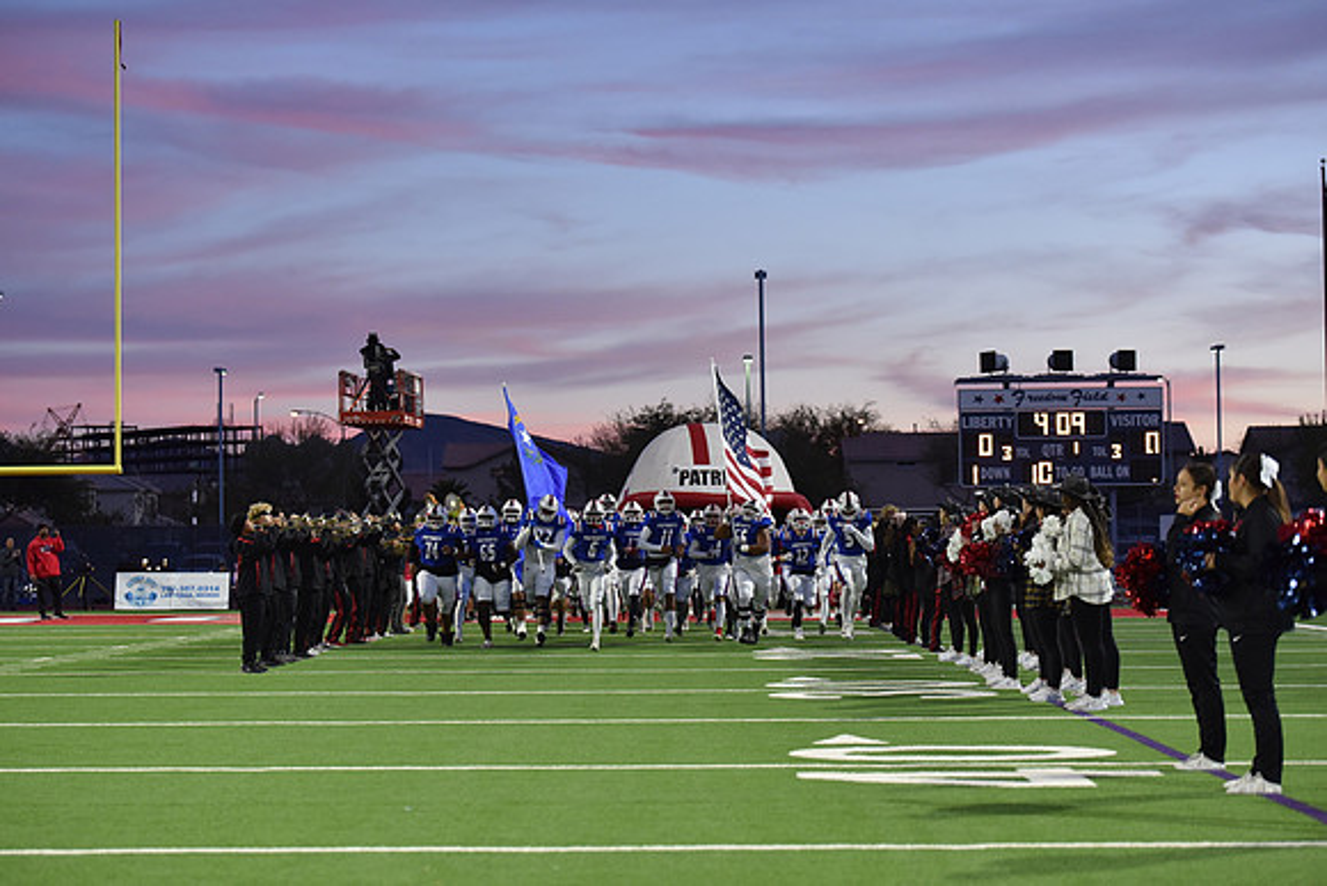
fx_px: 3023
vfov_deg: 16.7
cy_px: 443
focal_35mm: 82
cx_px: 664
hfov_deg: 24.8
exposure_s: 1/500
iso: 1800
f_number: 2.8
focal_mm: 82
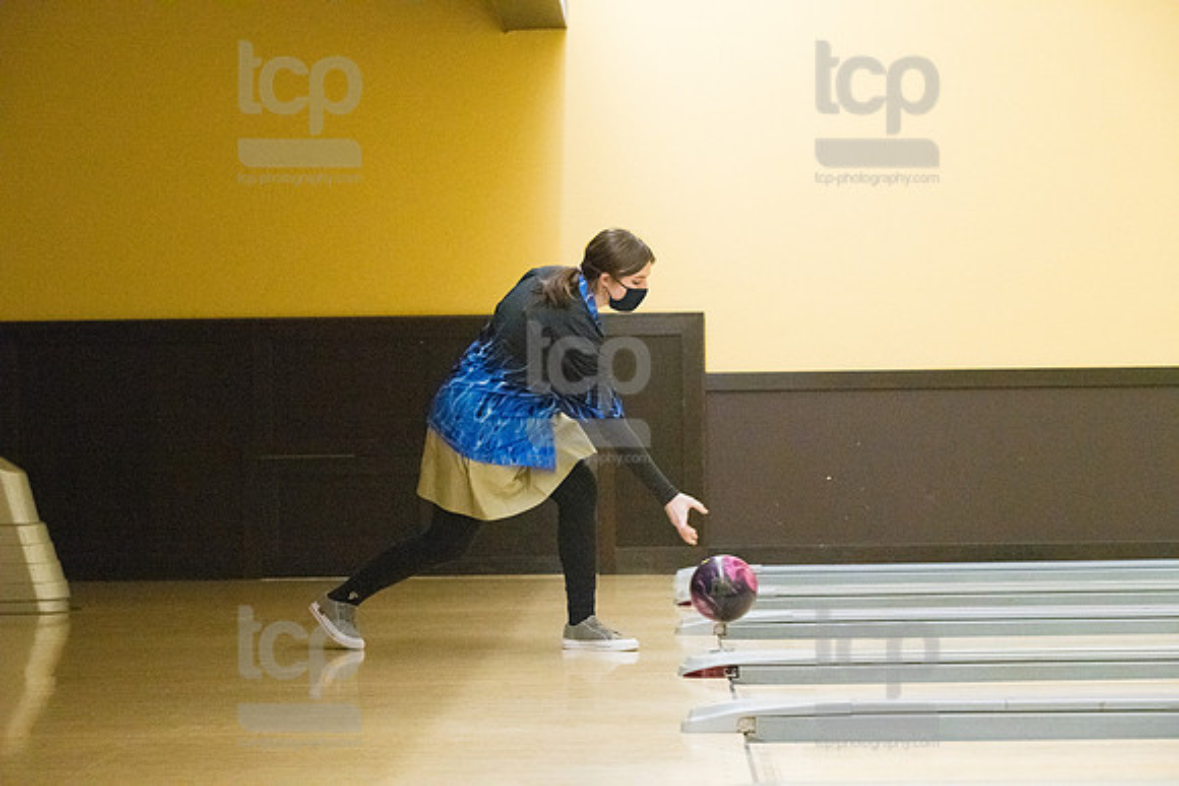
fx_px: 3112
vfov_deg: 14.4
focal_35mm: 95
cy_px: 393
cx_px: 590
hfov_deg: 21.5
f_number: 4.5
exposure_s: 1/1000
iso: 10000
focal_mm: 95
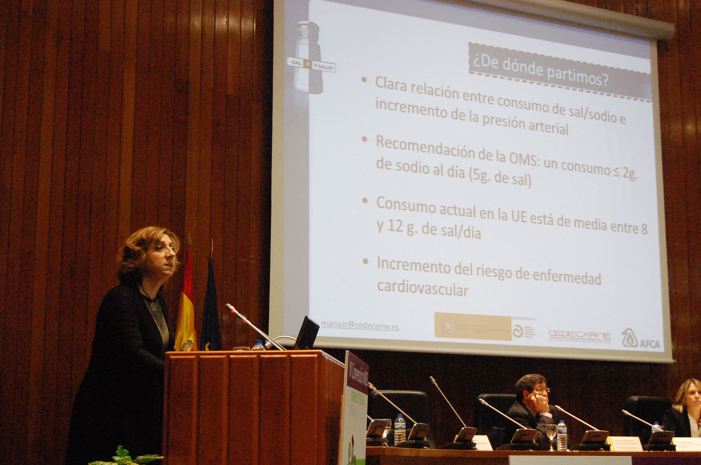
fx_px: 1225
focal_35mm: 63
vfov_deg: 21.5
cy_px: 232
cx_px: 350
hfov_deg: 31.9
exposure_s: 1/100
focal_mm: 42
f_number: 5.3
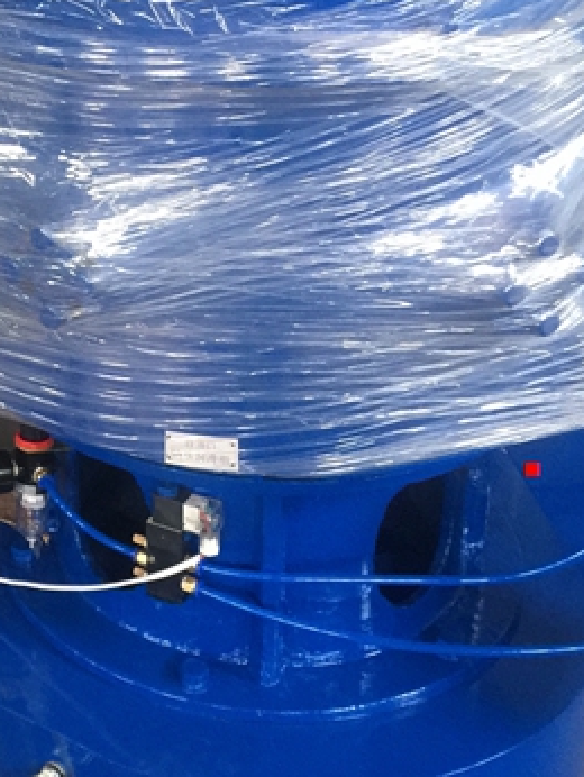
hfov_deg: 21.1
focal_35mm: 67
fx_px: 1505
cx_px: -29
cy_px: 164
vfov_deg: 28.4
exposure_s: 1/17
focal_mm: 4.15
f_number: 2.2
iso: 125
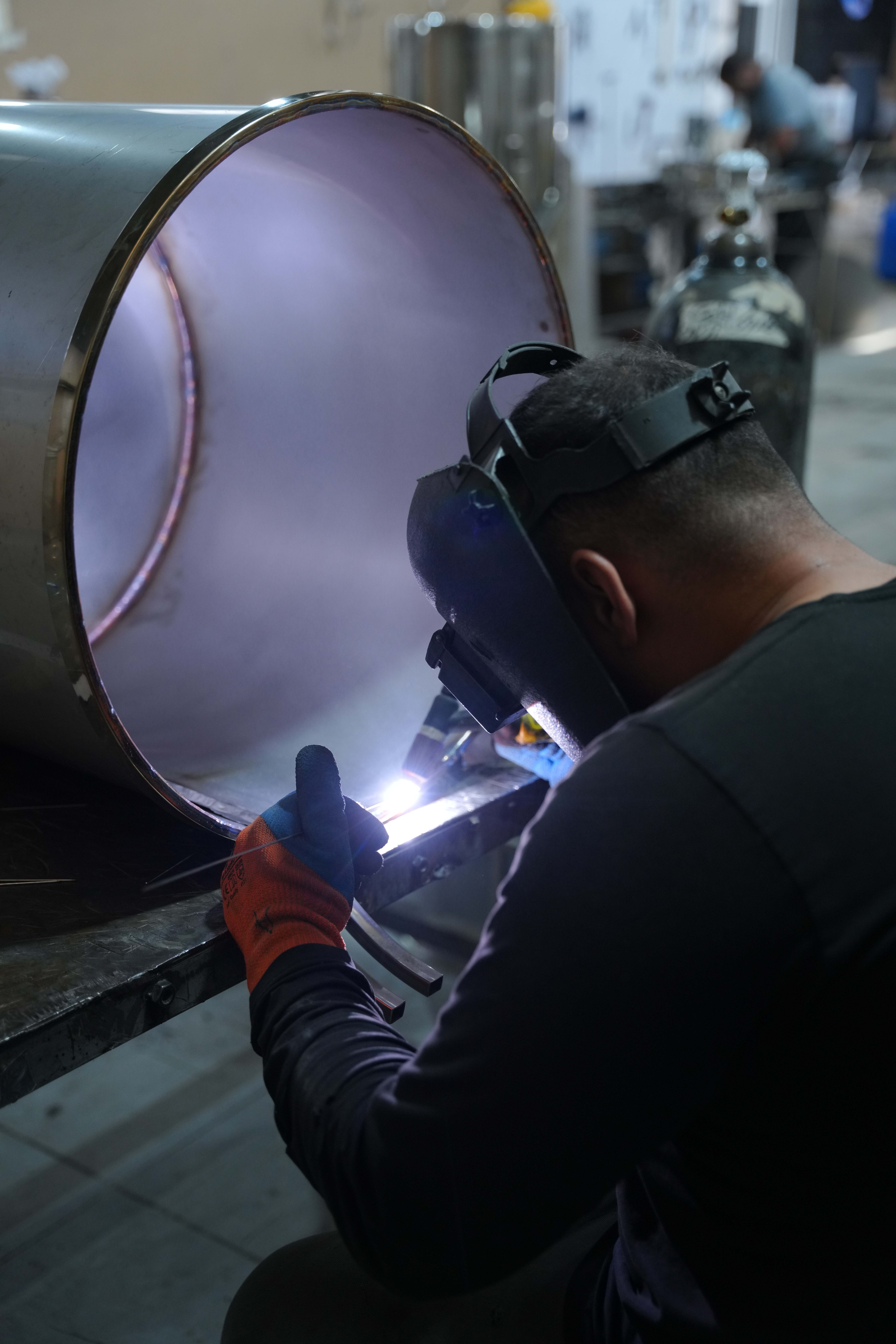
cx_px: 448
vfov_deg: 28.8
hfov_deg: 19.5
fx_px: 2613
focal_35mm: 70
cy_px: 672
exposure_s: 1/160
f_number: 4
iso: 200
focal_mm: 70
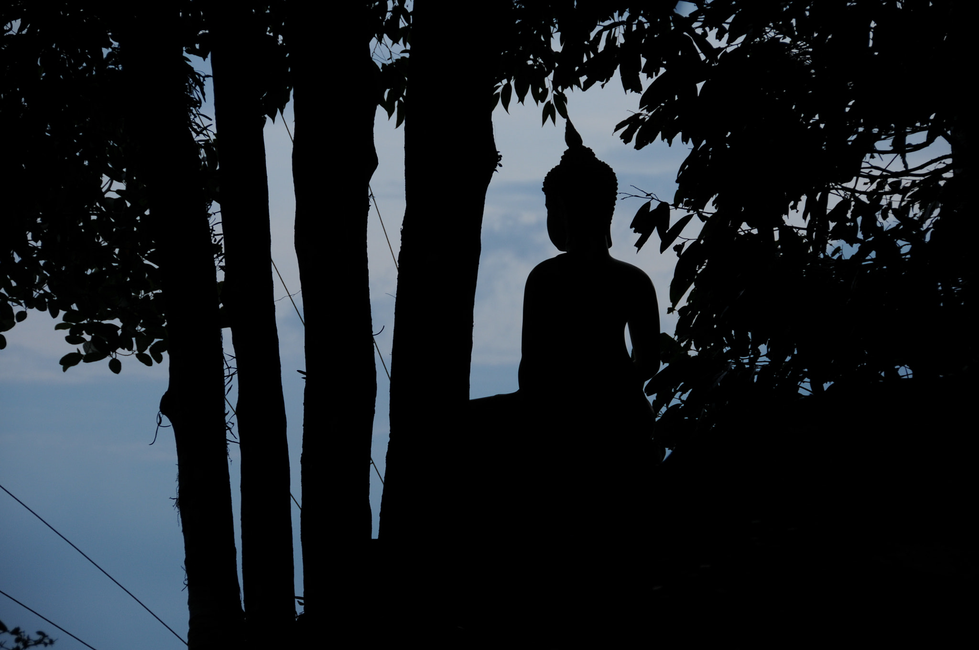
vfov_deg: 10.1
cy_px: 325
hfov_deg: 15.2
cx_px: 490
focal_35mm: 135
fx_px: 3667
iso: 200
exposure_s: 1/80
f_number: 5.3
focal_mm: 90
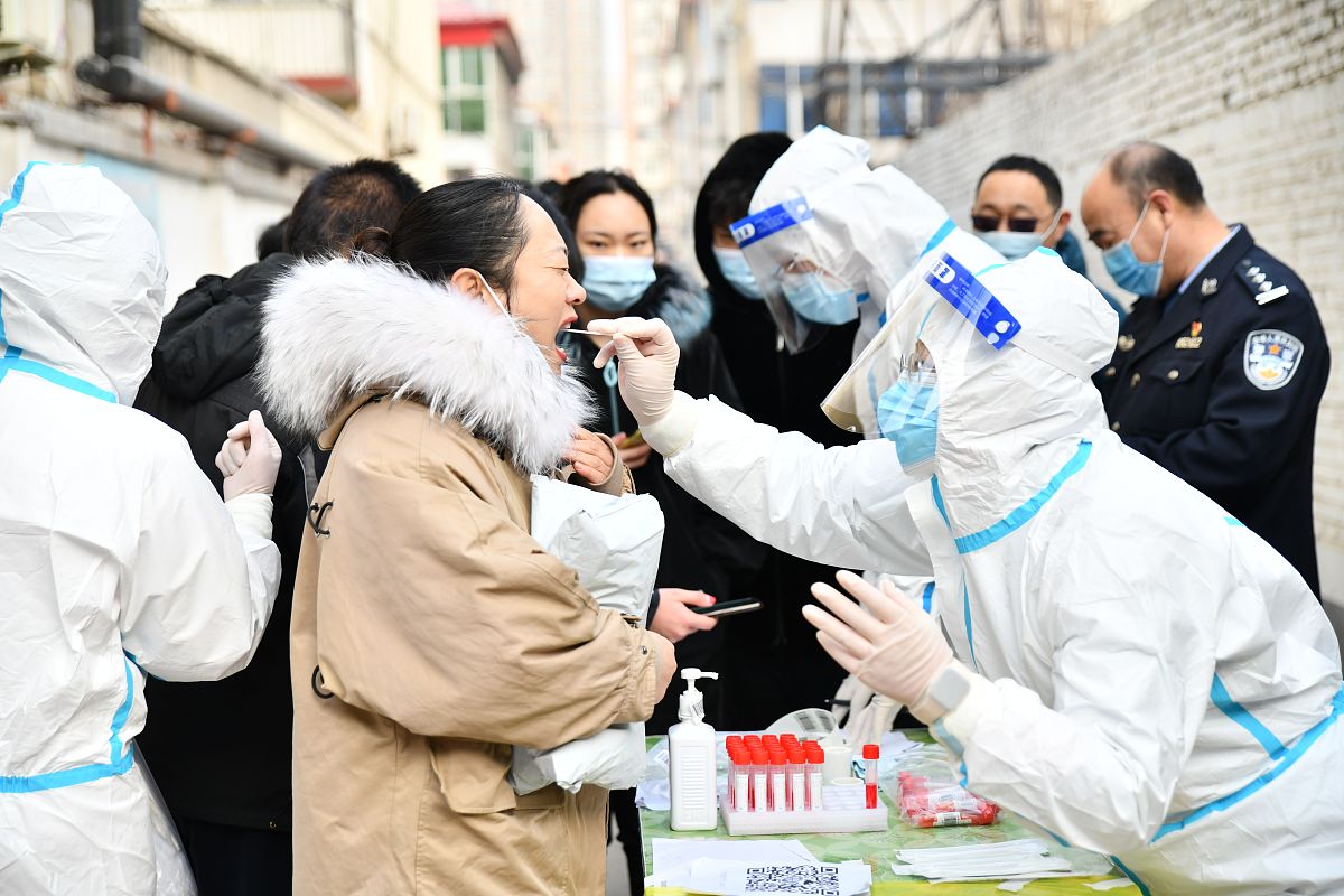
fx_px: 2240
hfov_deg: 33.4
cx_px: 672
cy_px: 448
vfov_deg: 22.6
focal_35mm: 60
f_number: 2.8
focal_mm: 60
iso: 200
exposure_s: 1/640
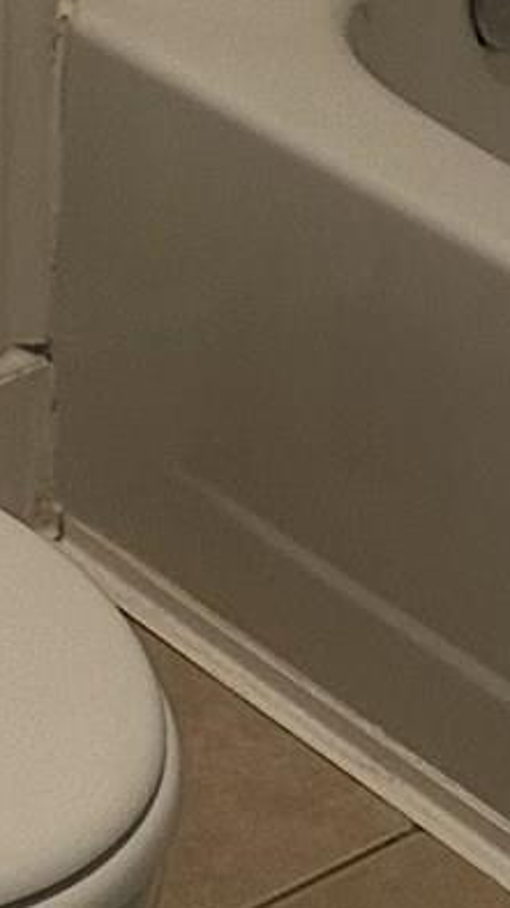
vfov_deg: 12.1
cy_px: -1032
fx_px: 3686
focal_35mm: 153
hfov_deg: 7.6
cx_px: -464
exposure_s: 1/60
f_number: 1.78
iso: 250
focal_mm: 6.86
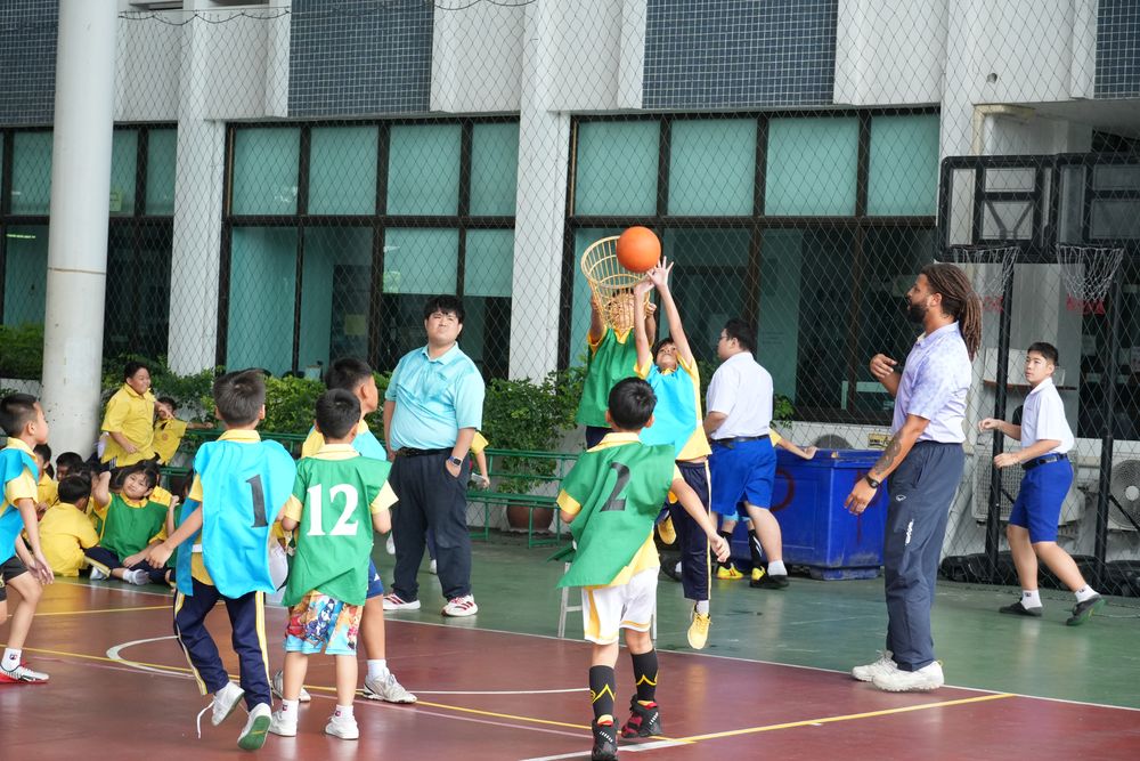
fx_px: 2708
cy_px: 380
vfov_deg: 16.0
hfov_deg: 23.8
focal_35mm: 86
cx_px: 570
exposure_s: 1/500
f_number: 5.6
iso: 1600
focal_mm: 57
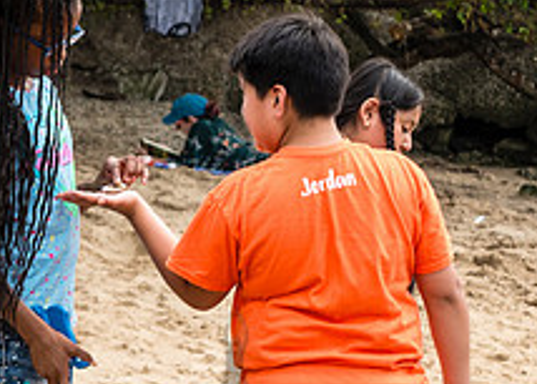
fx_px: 3890
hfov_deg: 7.9
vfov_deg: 5.6
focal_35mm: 255
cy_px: 147
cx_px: 44
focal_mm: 62
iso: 200
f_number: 5
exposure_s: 1/400
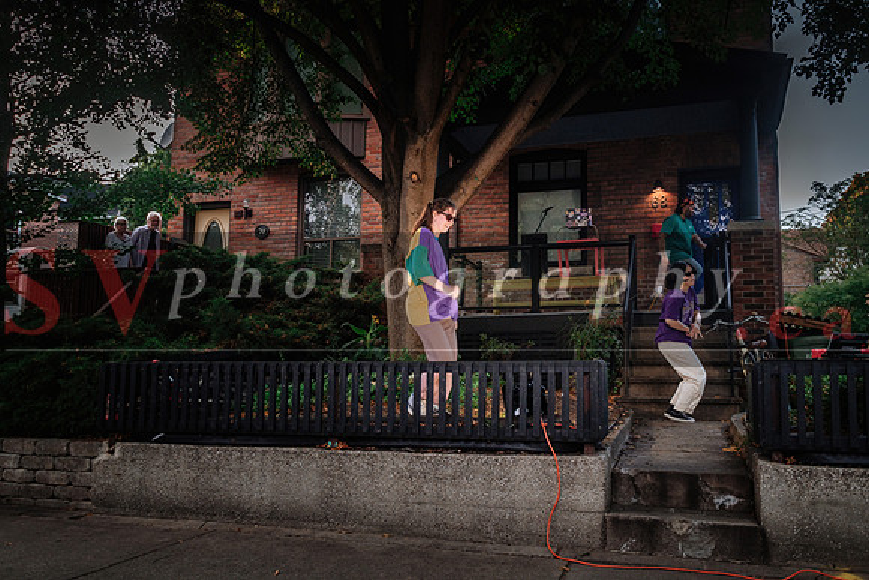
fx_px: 798
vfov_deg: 39.9
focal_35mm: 33
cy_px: 291
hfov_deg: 57.1
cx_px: 449
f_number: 4
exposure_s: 1/125
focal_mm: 20.9
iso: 800
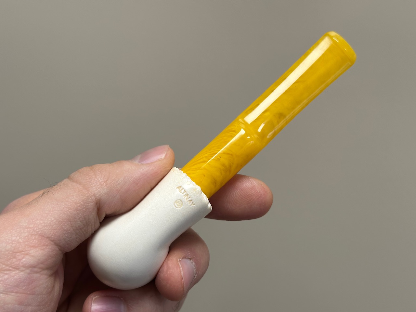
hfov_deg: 39.7
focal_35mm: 48
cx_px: 208
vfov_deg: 30.3
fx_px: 577
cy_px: 156
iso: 64
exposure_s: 1/121
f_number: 1.78
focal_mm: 6.86
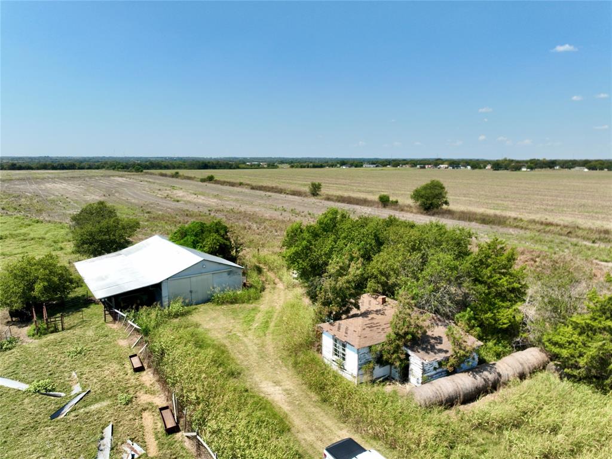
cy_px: 230
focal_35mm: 24
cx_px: 306
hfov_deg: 71.6
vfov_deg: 56.8
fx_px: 424
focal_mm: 12.29
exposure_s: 1/1600
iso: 100
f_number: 2.8
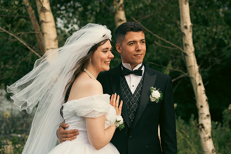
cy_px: 77
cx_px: 116
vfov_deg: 17.1
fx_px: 513
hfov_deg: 25.4
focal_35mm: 80
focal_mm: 80
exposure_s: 1/200
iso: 320
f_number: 3.5
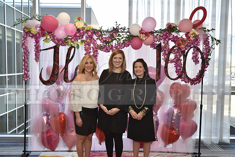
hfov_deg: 58.7
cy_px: 78
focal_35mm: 32
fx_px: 209
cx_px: 118
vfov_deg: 41.1
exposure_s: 1/60
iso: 200
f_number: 5
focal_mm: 32
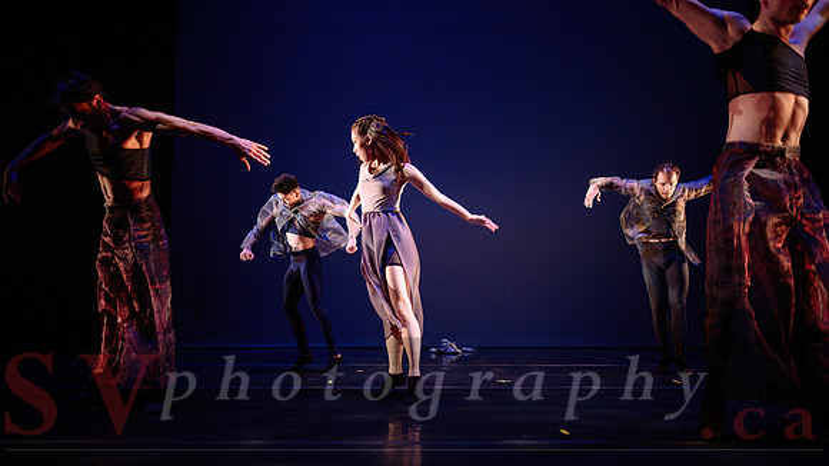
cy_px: 276
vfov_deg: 45.5
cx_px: 414
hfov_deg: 73.8
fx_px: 553
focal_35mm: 25
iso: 1000
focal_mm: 24
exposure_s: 1/400
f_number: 1.4
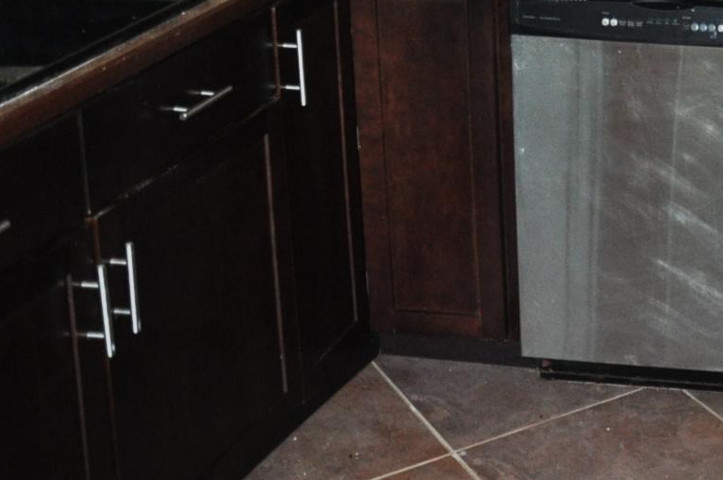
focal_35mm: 75
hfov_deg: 23.3
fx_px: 1505
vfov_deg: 16.9
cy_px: -178
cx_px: 993
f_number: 4
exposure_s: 1/60
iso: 800
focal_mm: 18
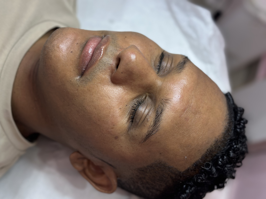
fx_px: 369
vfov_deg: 30.3
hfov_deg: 39.7
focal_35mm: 48
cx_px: 133
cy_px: 100
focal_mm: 6.86
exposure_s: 1/60
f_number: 1.78
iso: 250
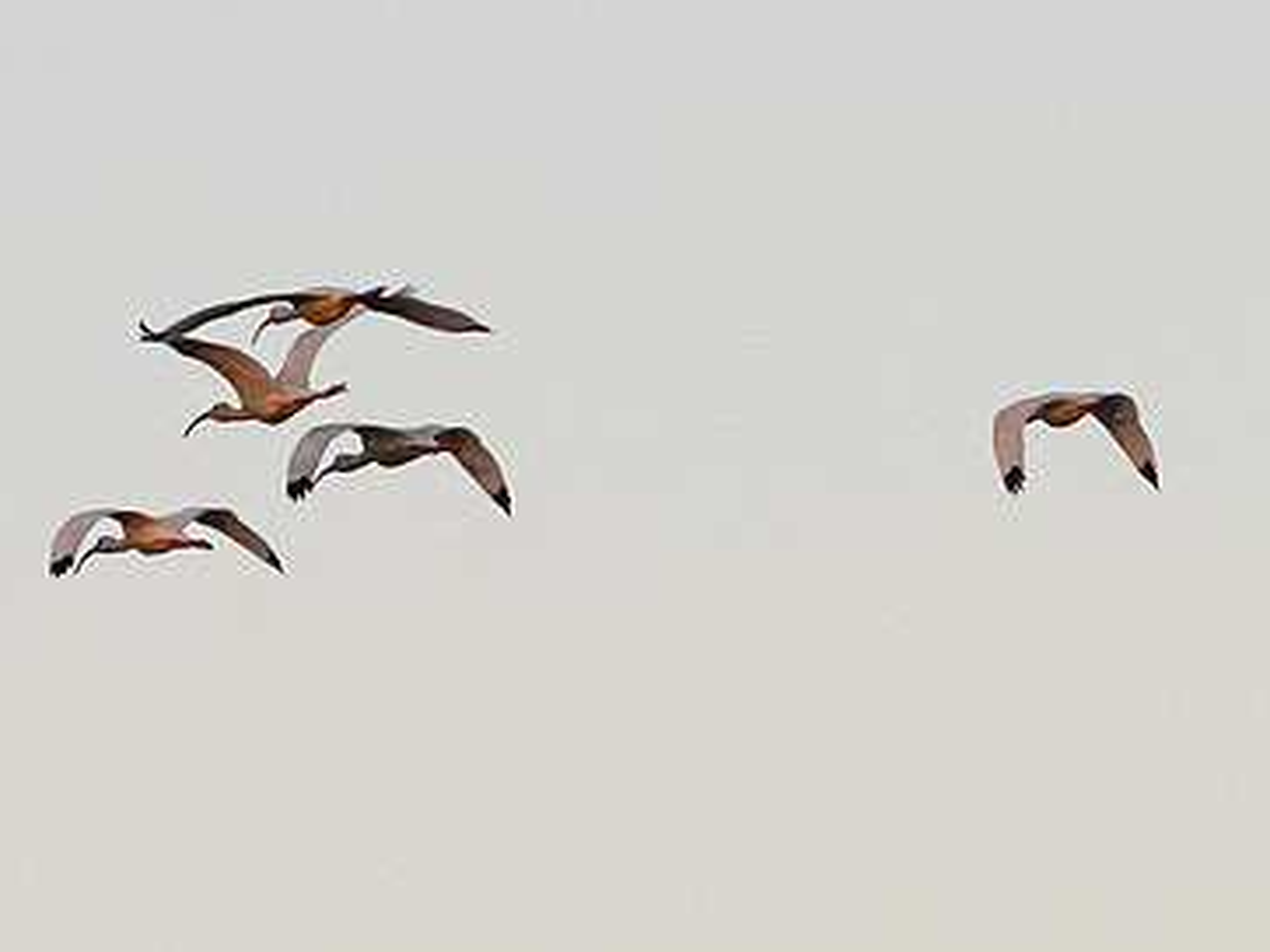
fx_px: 31541
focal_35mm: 860
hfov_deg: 2.3
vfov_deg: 1.7
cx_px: 1456
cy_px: -134
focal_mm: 135
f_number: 5.6
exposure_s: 1/1600
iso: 800
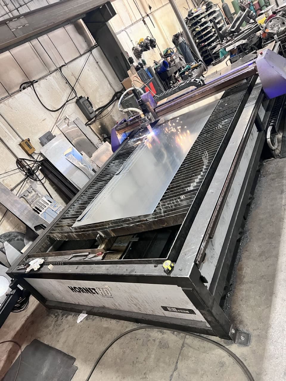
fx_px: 286
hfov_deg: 53.1
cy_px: 190
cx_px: 143
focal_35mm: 26
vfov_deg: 67.3
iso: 400
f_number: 1.5
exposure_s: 1/60
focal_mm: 5.7
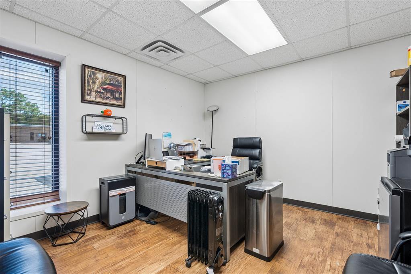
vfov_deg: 73.7
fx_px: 183
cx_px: 206
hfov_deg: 96.7
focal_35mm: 16
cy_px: 137
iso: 200
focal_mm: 16
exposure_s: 1/13
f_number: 8
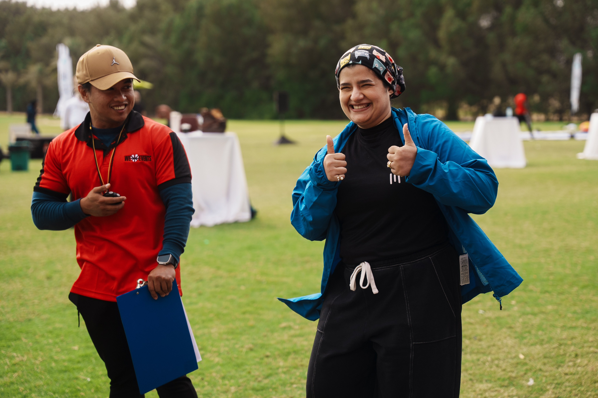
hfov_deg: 26.7
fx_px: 1259
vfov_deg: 18.0
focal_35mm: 76
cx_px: 315
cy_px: 183
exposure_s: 1/1600
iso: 400
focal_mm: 70
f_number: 2.8
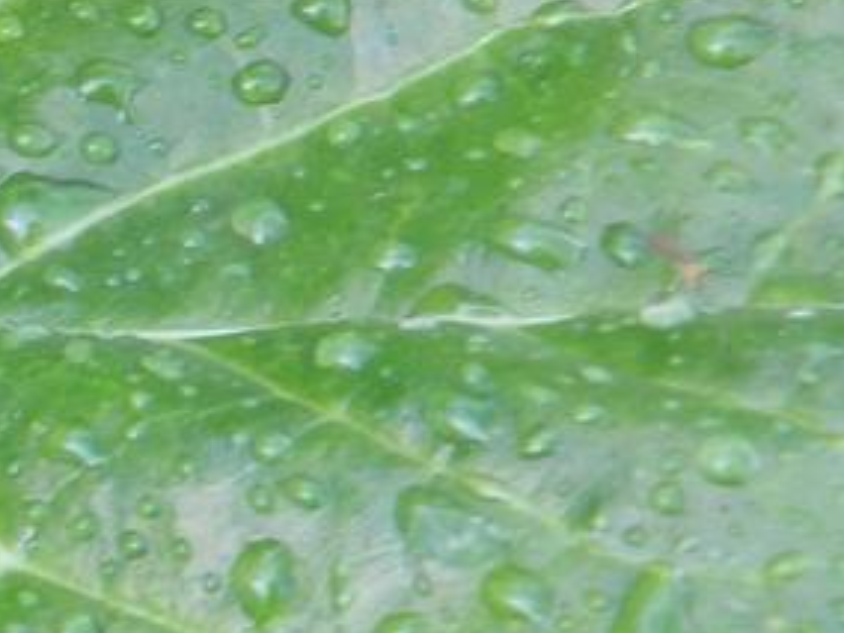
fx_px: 5071
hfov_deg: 8.7
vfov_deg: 7.1
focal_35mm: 208
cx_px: -1171
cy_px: 113
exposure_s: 1/40
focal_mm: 7.3
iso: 110
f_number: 3.5
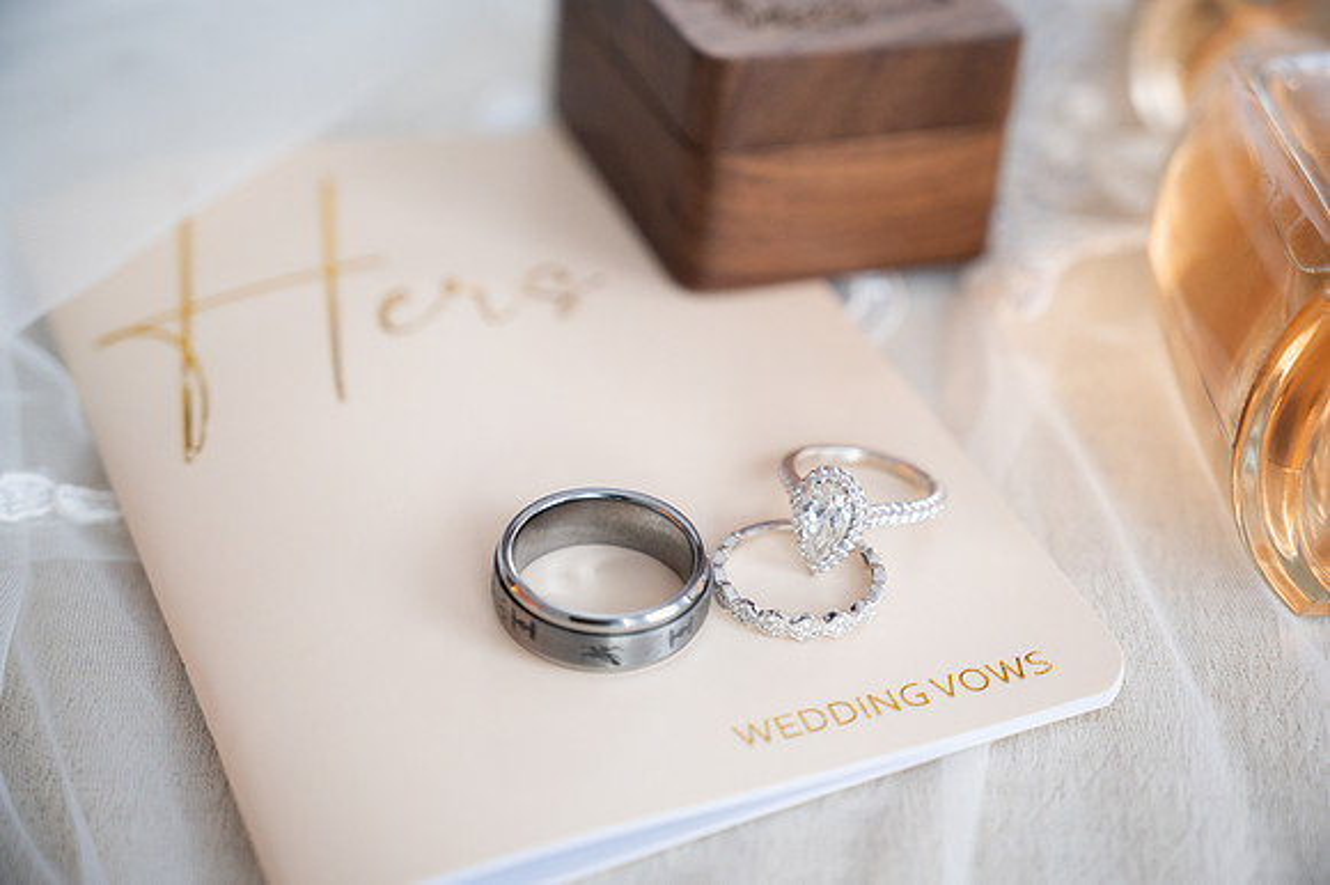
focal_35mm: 70
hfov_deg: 28.9
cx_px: 665
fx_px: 2585
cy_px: 442
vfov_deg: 19.4
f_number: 4
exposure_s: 1/80
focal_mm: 70
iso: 640
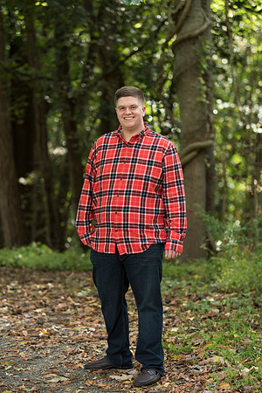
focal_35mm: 105
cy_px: 196
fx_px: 1146
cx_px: 131
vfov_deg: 19.5
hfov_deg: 13.0
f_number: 2.8
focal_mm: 105
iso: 400
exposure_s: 1/400
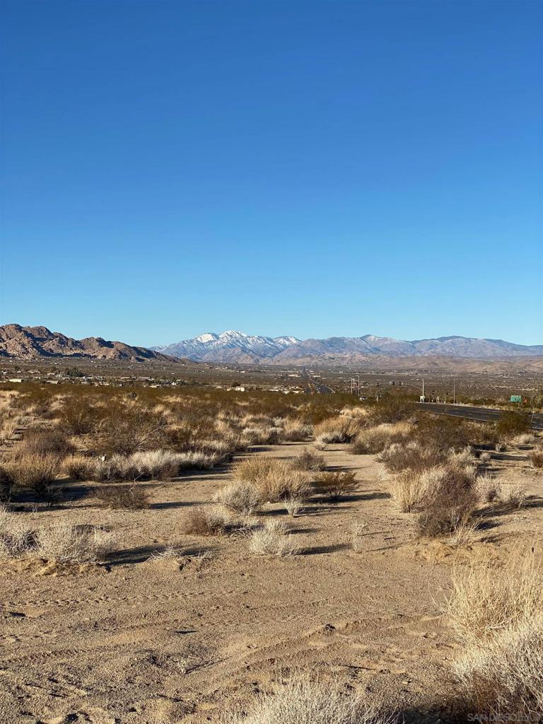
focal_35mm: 52
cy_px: 362
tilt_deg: +1.2
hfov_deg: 28.0
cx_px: 272
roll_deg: -1.0
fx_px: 1088
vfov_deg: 36.8
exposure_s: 1/1712
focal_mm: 6
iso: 20
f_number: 2
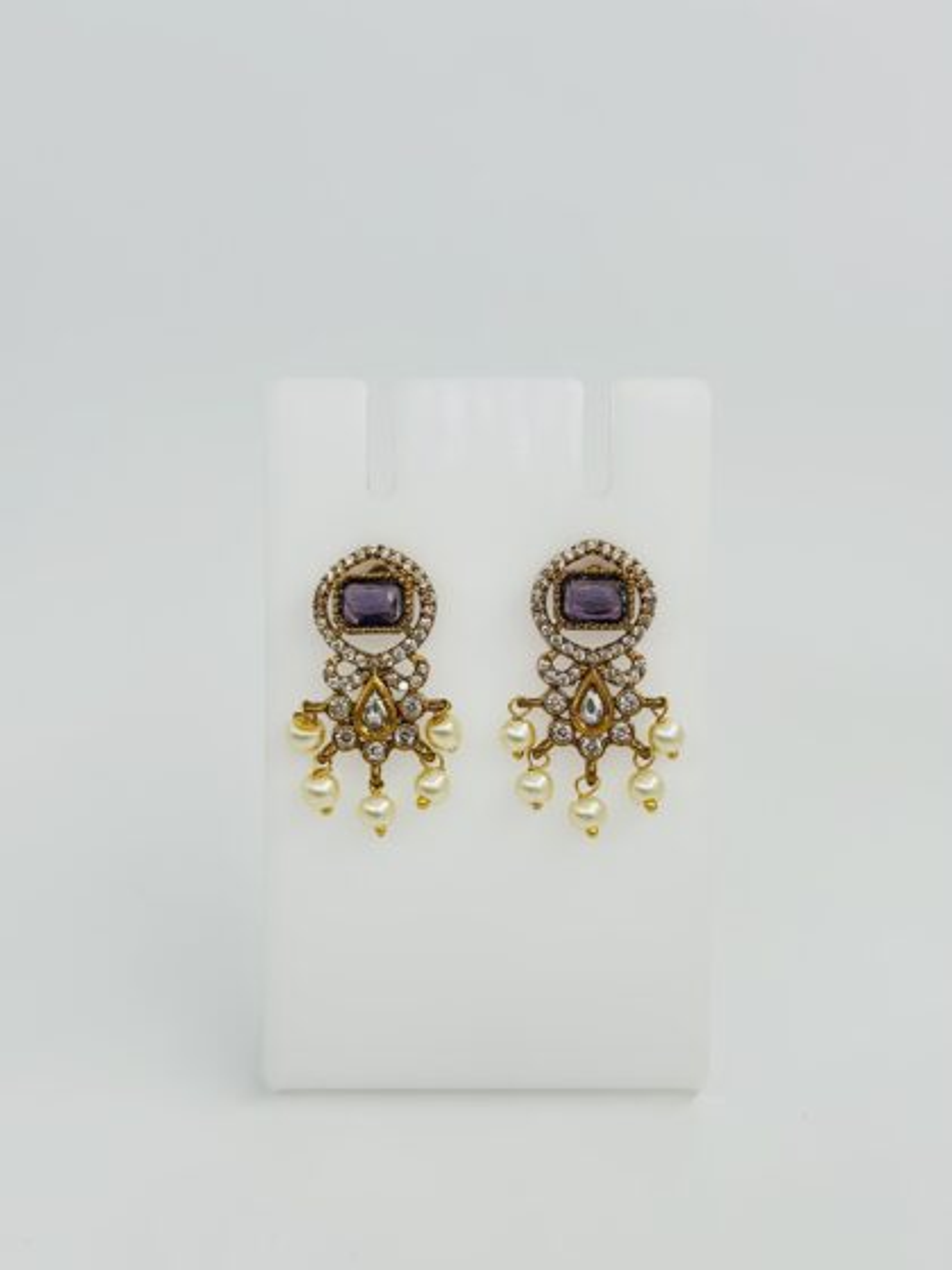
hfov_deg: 30.3
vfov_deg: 39.7
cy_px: 635
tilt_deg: -23.3
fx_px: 1760
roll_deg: -1.9
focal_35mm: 48
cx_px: 476
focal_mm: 6.86
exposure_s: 1/1019
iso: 80
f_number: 1.78
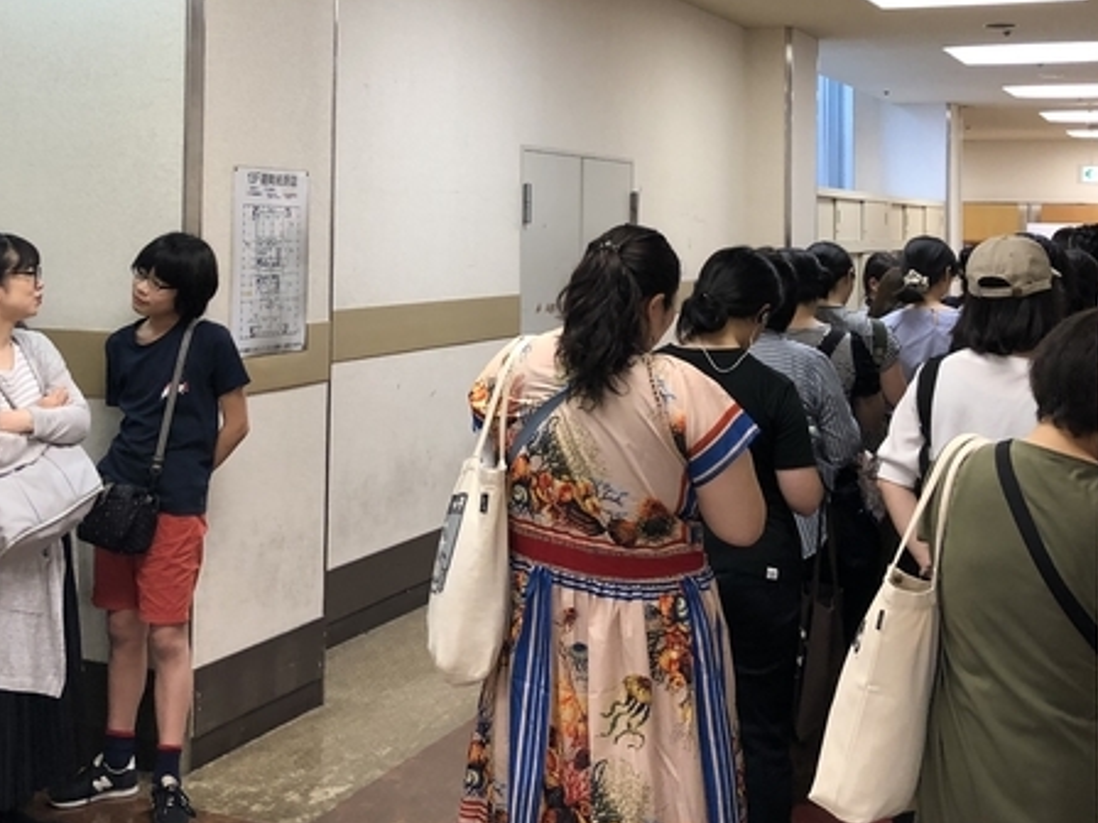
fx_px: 1586
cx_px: 463
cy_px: 179
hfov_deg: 38.1
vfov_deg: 28.6
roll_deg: -0.1
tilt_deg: +1.4
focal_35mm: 50
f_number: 1.8
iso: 40
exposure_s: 1/25
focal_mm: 4
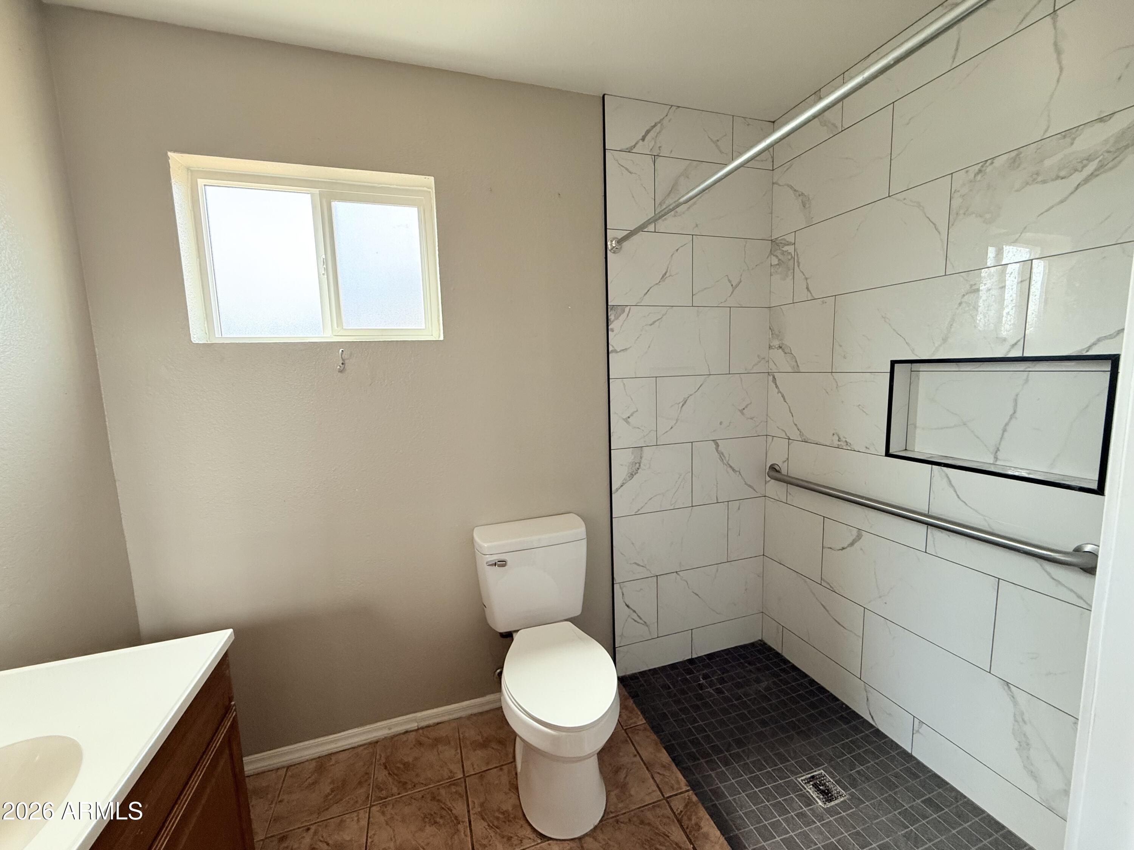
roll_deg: +1.5
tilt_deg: -6.2
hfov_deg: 102.1
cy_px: 425
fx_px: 459
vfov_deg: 85.7
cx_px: 567
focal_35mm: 14
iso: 200
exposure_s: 1/99
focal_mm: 2.22
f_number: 2.2
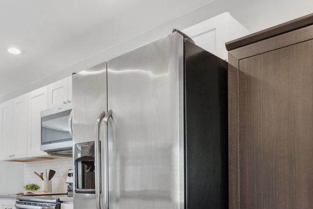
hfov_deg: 57.2
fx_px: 287
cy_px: 181
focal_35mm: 33
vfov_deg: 37.8
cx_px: 164
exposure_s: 1/4
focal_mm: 10
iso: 400
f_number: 8
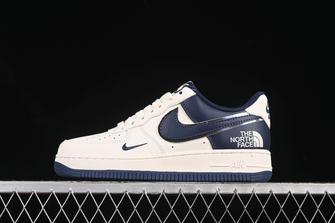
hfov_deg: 27.0
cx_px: 168
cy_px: 112
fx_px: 698
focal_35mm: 75
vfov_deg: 18.2
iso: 160
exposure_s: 1/80
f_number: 7.1
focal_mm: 50
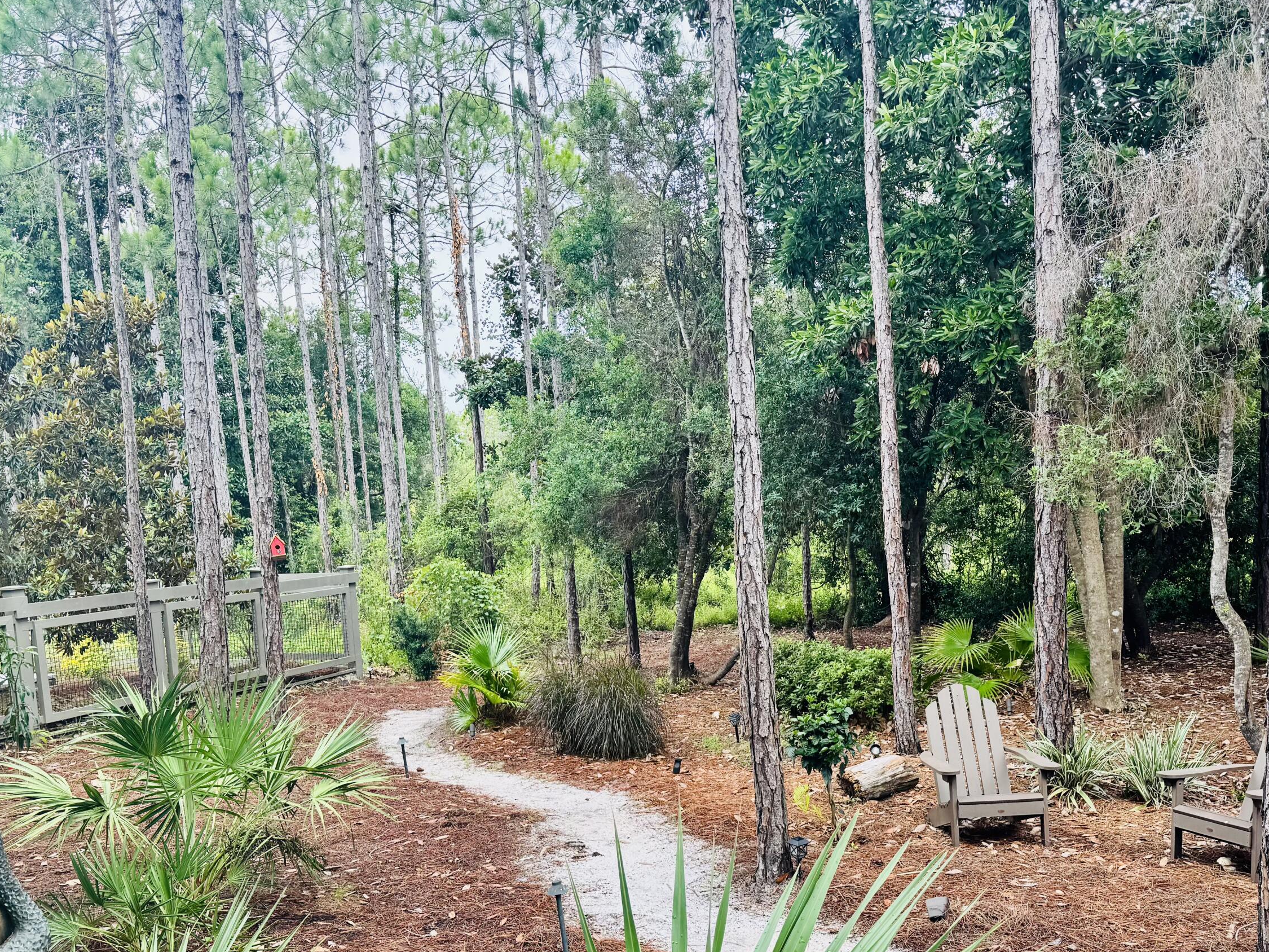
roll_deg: +0.6
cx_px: 663
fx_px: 1173
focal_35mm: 32
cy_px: 629
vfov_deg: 43.6
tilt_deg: -6.7
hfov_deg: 56.8
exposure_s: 1/256
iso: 80
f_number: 1.78
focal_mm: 6.76
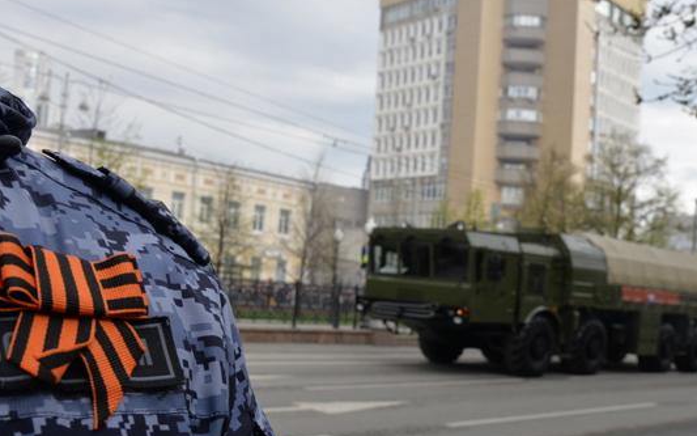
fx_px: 817
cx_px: 321
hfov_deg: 46.2
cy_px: 255
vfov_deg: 29.8
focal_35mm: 43
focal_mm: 30
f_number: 9
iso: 640
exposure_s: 1/320
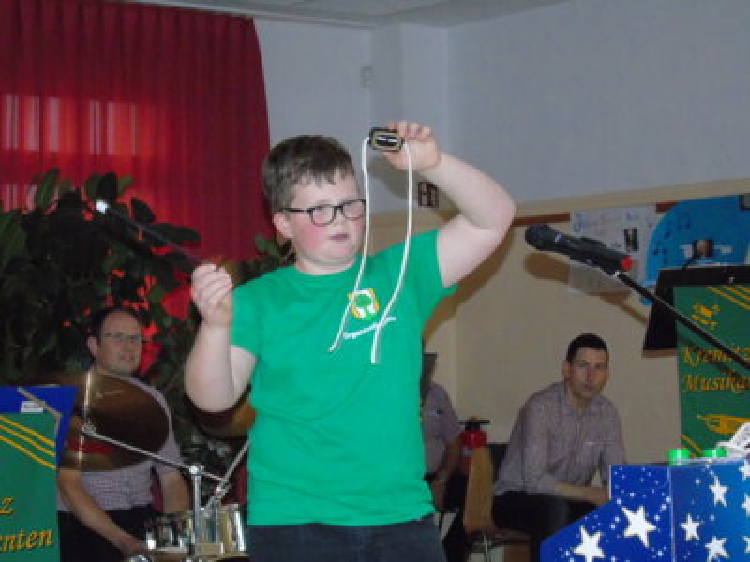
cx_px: 375
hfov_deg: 20.9
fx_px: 2037
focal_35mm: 94
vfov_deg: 15.7
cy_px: 281
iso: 1000
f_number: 4.3
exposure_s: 1/60
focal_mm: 17
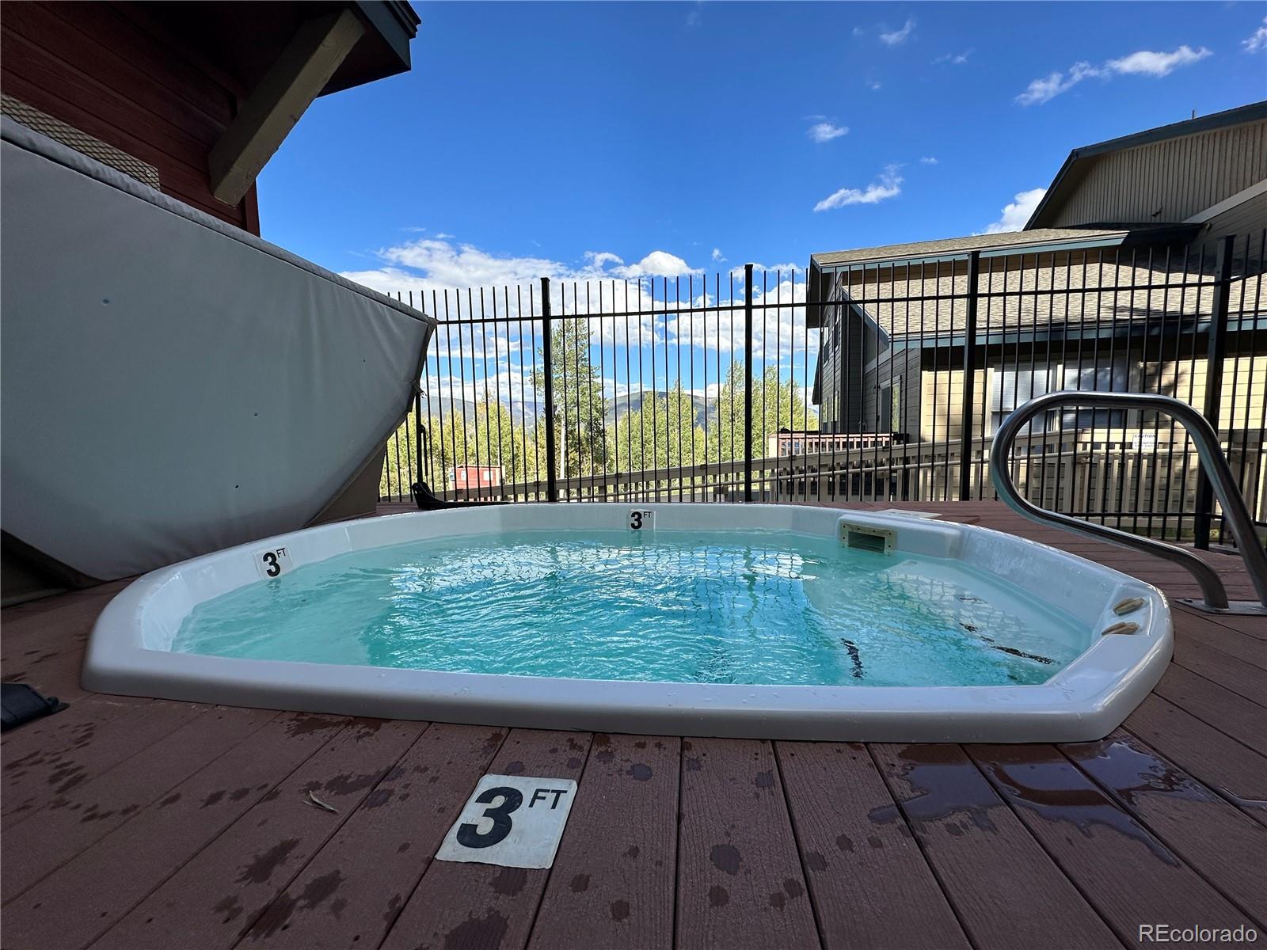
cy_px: 475
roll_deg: +1.6
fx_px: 512
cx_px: 634
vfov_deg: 85.7
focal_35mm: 14
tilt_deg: -4.8
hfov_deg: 102.1
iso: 50
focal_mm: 2.22
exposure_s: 1/1304
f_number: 2.2
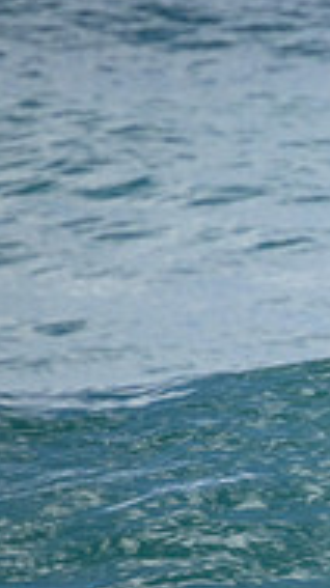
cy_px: 509
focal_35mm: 2577
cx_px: 841
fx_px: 40178
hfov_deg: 0.5
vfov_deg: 0.8
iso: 2500
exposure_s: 1/1250
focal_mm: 800
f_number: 11
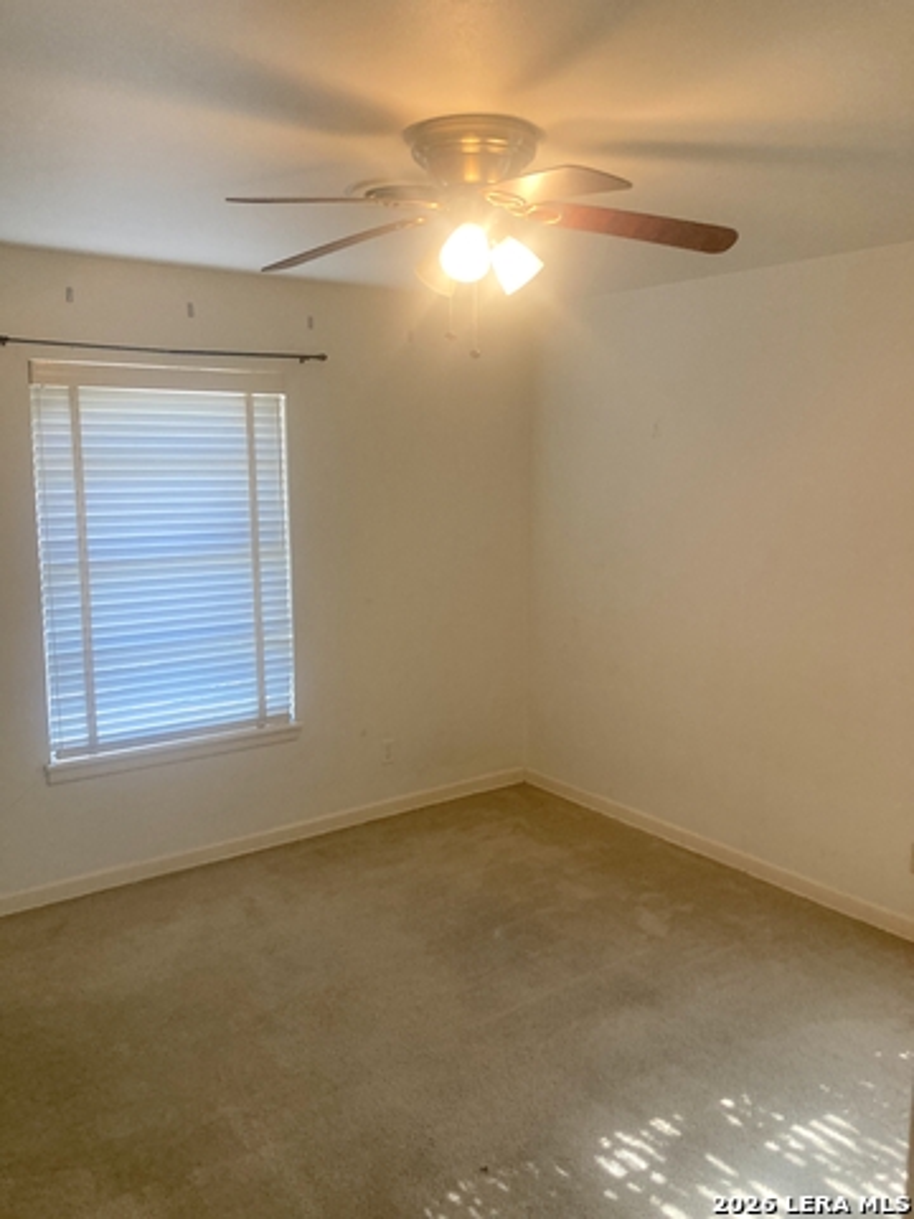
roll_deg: -0.2
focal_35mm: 28
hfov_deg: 49.7
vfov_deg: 63.4
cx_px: 457
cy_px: 610
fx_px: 986
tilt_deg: -4.4
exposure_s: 1/60
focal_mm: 3.99
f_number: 1.8
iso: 250
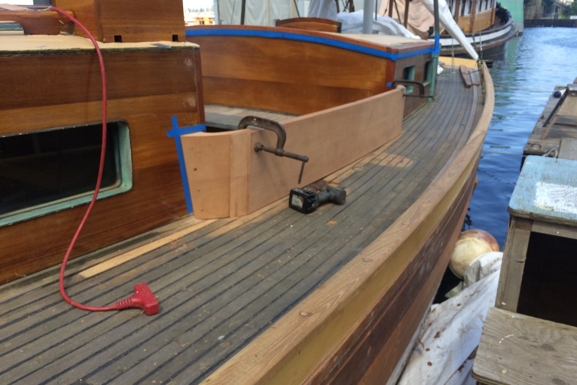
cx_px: 296
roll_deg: +0.8
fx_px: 497
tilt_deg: -20.1
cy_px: 205
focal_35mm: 31
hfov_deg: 60.3
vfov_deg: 42.3
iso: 32
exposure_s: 1/595
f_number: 2.2
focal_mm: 4.15
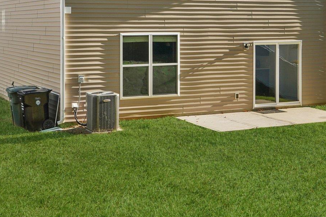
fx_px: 616
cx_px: 170
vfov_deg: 19.7
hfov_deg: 29.7
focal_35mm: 68
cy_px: 25
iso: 100
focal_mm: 20
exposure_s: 1/30
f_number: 8
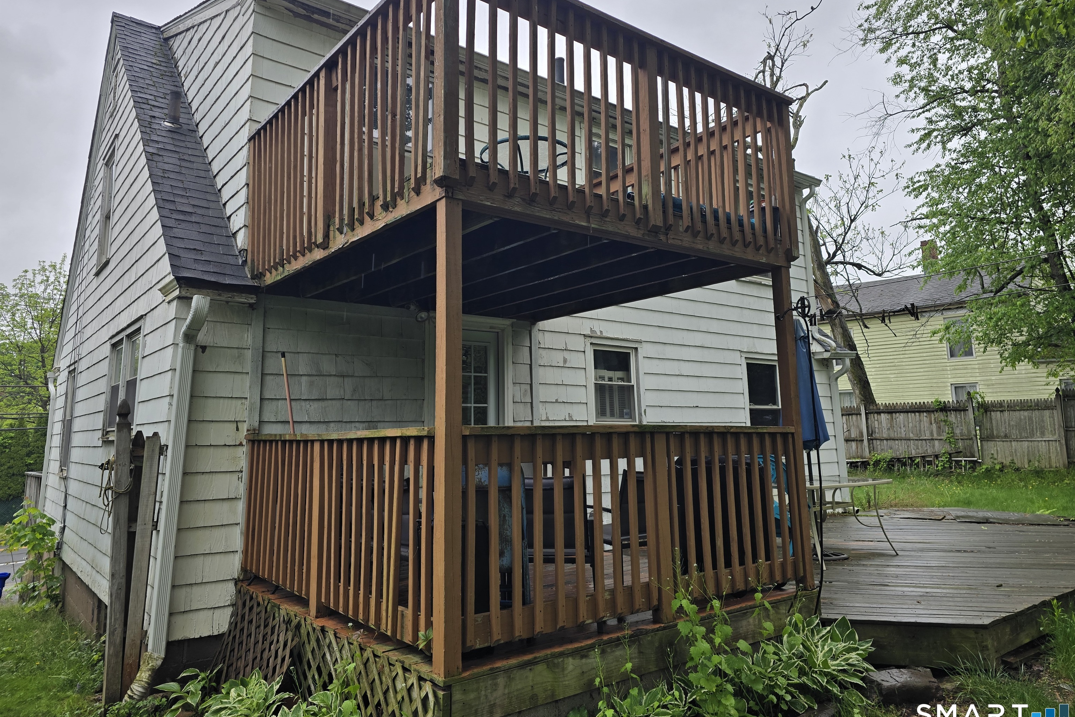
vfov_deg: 53.1
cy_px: 328
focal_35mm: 24
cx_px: 538
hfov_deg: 73.7
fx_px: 717
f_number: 1.7
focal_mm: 6.3
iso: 20
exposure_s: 1/180
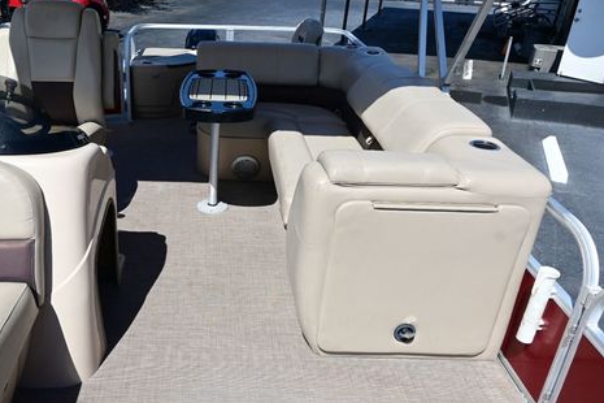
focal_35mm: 33
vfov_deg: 40.0
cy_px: 208
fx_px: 554
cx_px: 201
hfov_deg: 56.0
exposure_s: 1/250
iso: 100
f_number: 8
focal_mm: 16
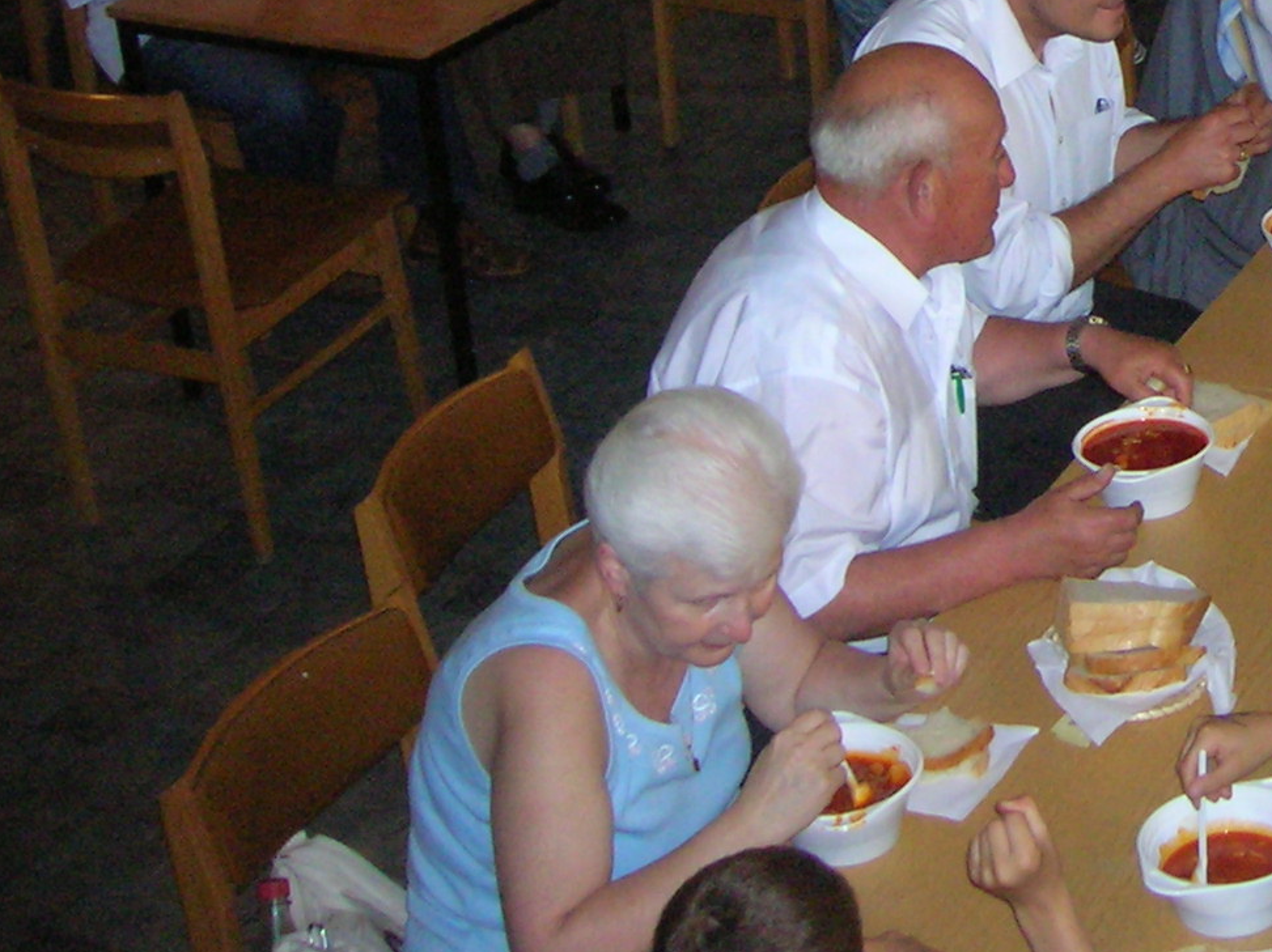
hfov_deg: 22.9
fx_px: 2938
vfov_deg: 17.6
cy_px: -160
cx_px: 1426
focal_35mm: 80
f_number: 2.9
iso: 200
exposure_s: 1/60.1
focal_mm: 5.7
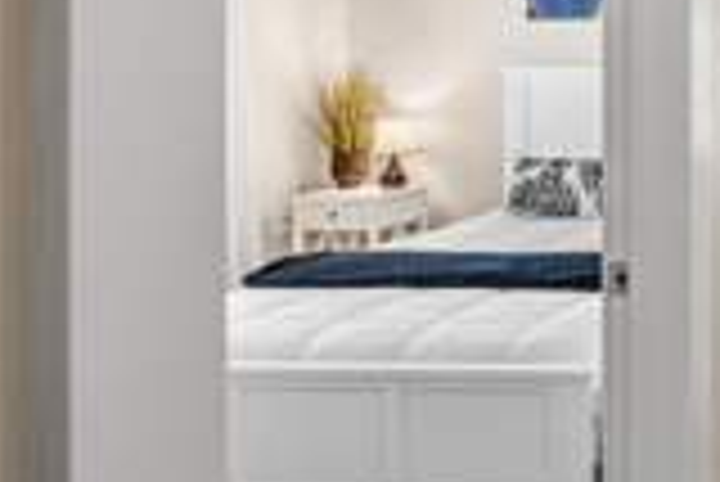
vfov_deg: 35.3
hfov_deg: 34.4
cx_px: 968
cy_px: 72
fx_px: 721
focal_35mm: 36
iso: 200
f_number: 7.1
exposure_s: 1/2.5
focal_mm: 12
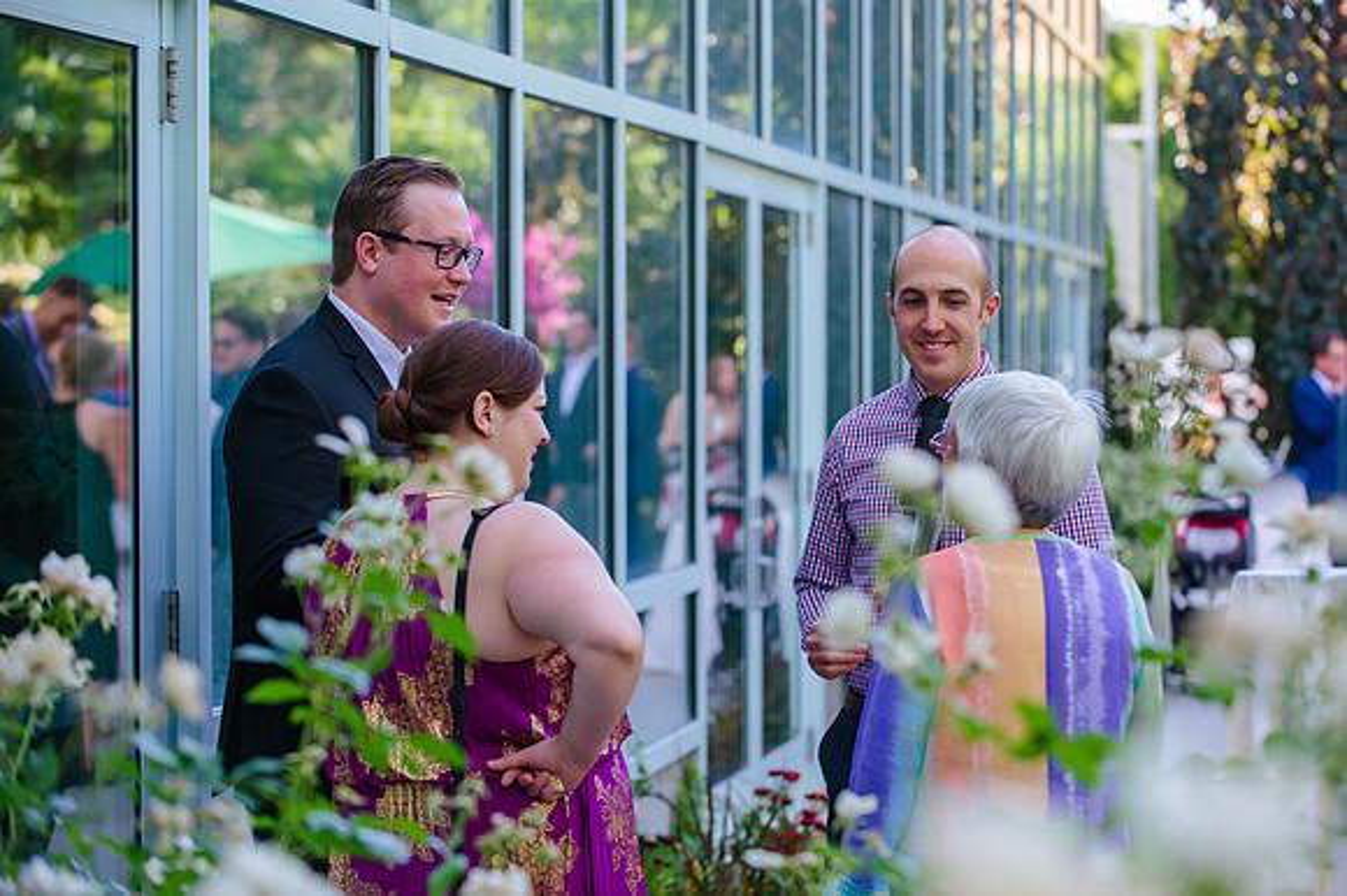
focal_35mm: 106
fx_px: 3959
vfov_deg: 12.9
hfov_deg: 19.3
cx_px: 707
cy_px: 424
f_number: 3.5
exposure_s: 1/320
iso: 400
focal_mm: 98
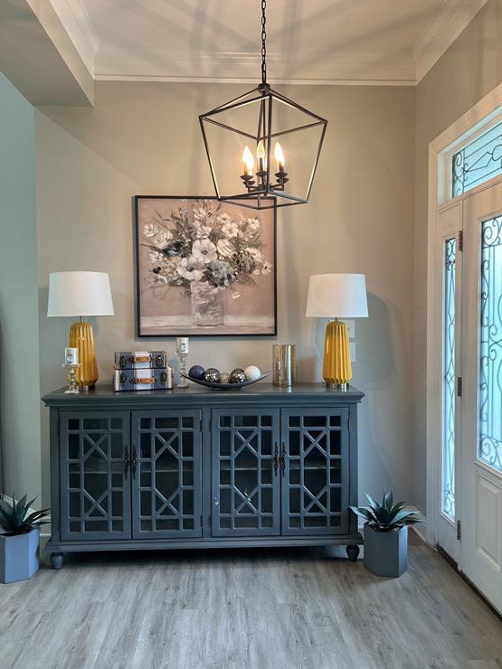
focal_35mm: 27
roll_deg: +0.2
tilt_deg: -1.6
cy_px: 326
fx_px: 522
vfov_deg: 65.3
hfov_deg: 51.4
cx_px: 251
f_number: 1.5
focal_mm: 5.7
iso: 80
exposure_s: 1/60
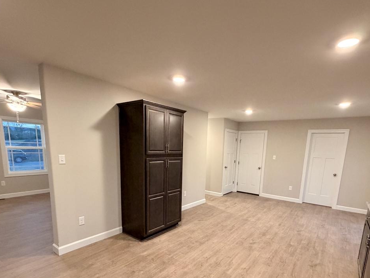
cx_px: 196
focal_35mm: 19
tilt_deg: -10.1
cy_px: 182
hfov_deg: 84.6
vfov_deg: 67.0
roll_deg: -1.3
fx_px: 203
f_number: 2.2
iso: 500
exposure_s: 1/60
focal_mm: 2.22
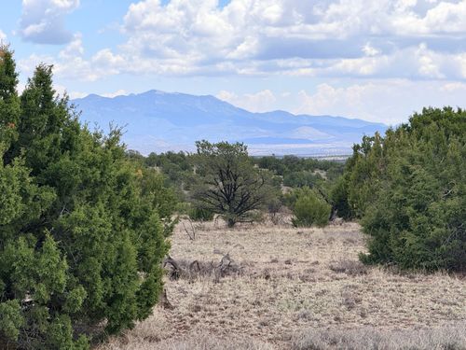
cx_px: 233
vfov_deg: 12.3
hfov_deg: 16.4
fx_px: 1615
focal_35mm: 120
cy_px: 175
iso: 50
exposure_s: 1/1018
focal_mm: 15.66
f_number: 2.8
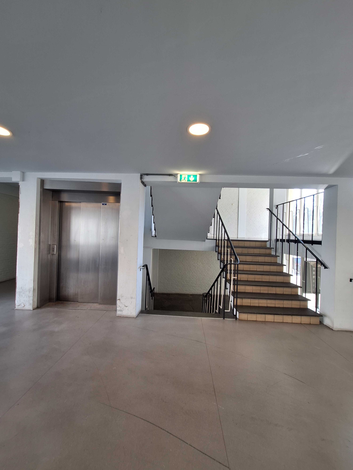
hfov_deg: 89.9
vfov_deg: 106.2
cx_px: 176
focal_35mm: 13
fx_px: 177
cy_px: 235
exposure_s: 1/50
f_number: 2.2
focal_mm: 1.74
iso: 50
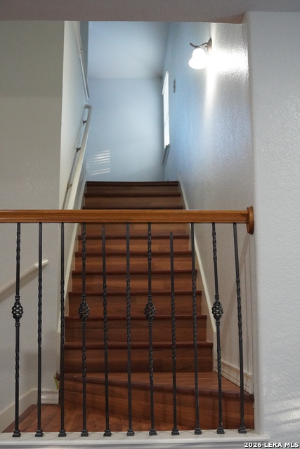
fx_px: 525
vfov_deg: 46.4
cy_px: 224
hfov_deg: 31.9
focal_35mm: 42
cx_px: 150
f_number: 2.8
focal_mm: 28
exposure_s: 1/640
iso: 6400
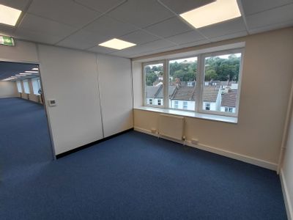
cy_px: 110
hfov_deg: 94.5
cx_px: 146
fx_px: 135
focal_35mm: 16
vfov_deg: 78.1
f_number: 2.2
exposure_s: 1/198
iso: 40
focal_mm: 1.64
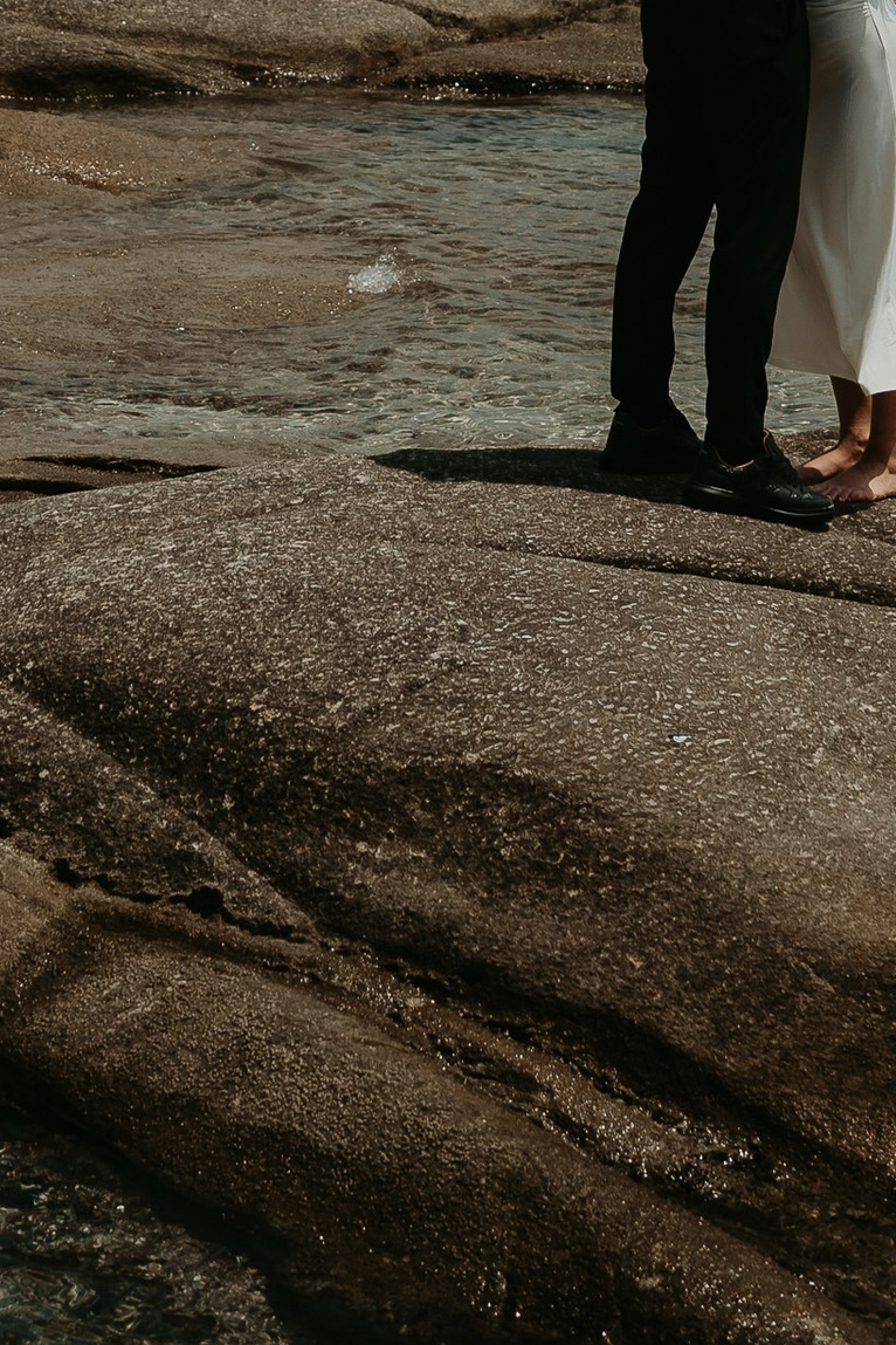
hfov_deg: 11.7
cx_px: 347
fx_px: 4368
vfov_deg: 16.0
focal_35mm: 117
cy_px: -674
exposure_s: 1/5000
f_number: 2.8
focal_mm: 35
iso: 100
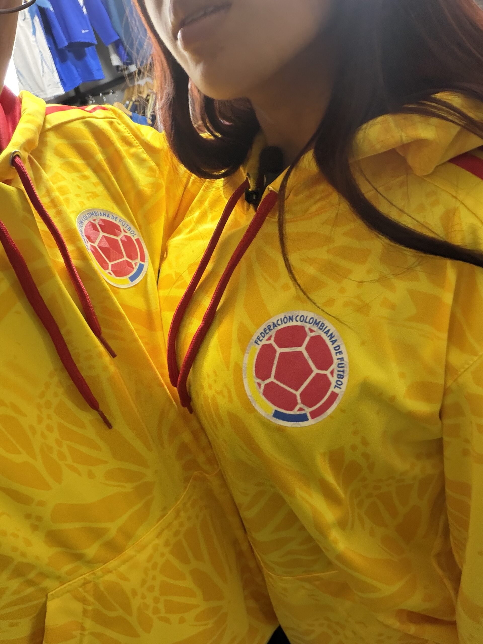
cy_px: 322
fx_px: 558
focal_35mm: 30
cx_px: 242
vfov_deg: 60.0
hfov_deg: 46.8
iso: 320
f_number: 1.9
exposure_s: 1/30
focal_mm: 2.71
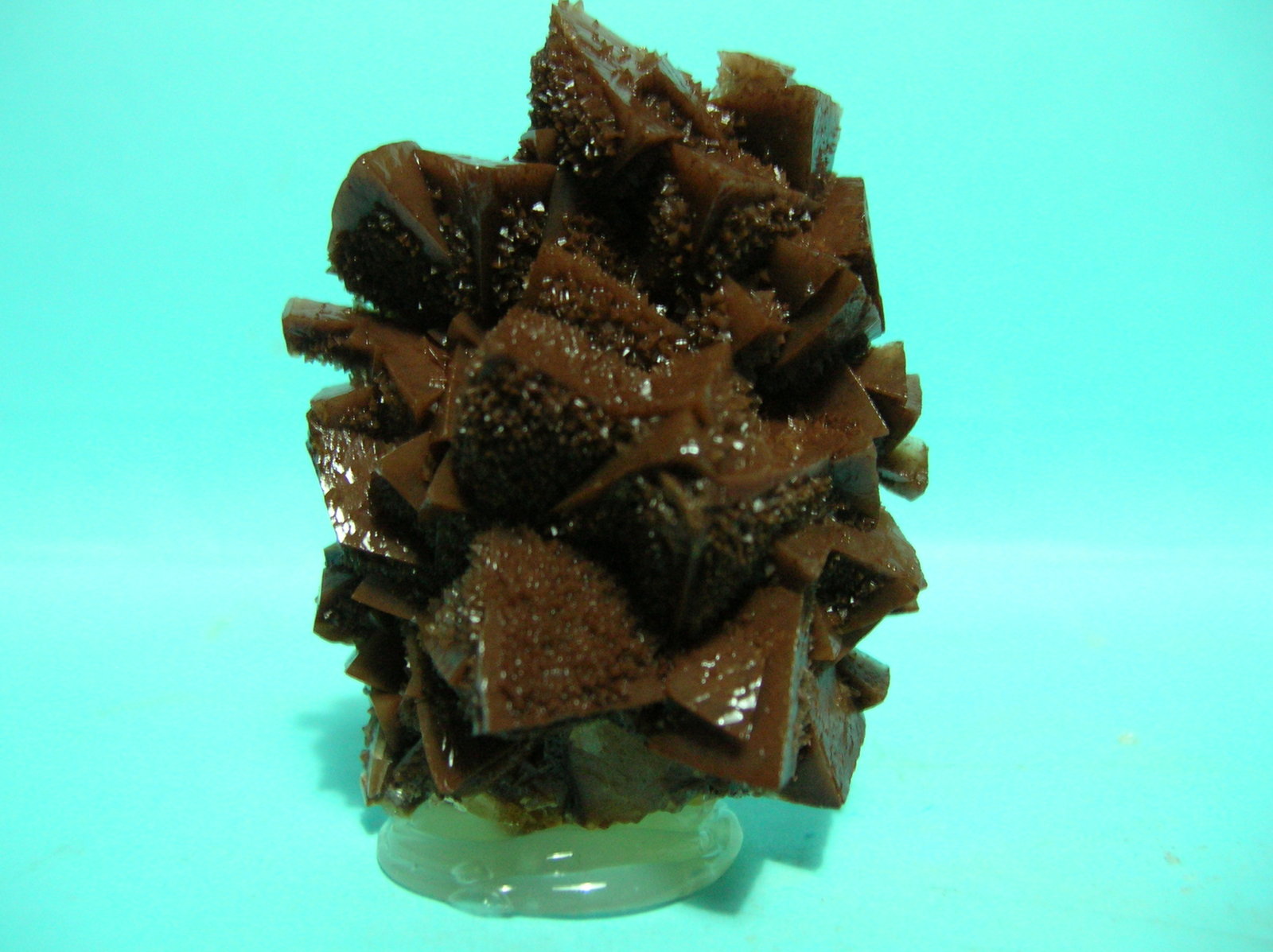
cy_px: 476
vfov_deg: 39.6
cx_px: 636
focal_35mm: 36
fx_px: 1323
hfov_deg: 51.4
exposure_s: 1/4.1
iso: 152
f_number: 2.7
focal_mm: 6
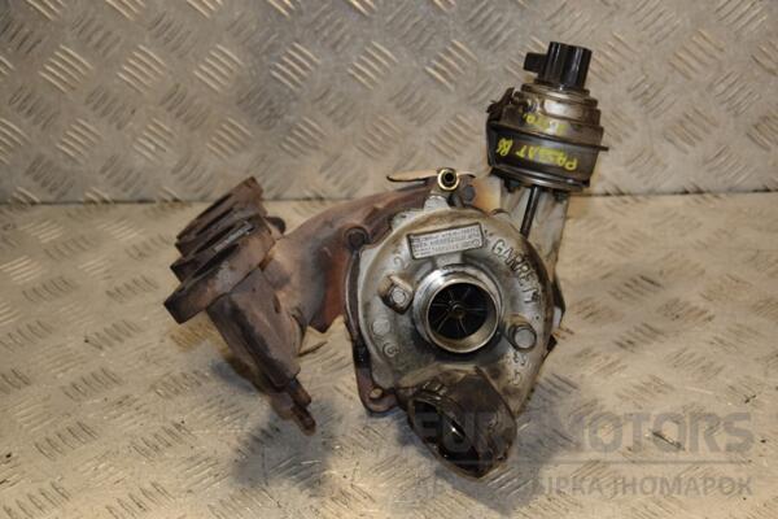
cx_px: 389
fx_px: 1621
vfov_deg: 18.2
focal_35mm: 75
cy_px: 260
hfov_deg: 27.0
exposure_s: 1/200
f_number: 5
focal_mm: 50
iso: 800
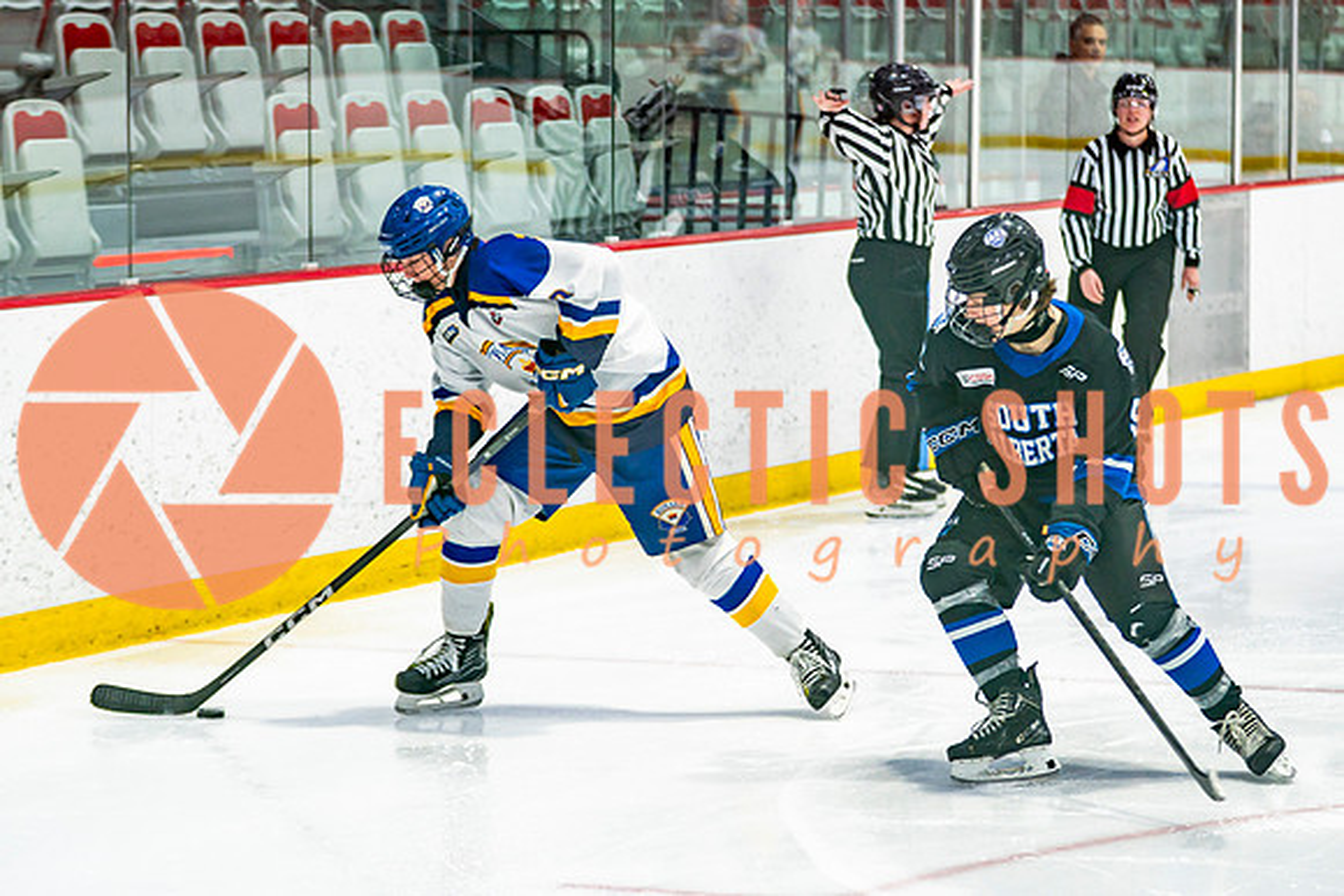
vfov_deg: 9.4
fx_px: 5471
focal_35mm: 147
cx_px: 656
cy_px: 470
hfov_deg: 14.0
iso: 500
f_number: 2.8
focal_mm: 100
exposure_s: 1/640
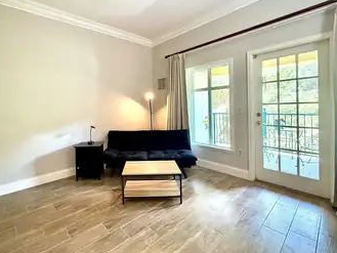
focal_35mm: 17
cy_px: 110
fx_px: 166
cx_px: 143
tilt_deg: -0.7
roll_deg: +1.6
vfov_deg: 74.4
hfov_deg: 90.4
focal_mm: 2.22
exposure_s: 1/60
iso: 320
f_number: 2.2
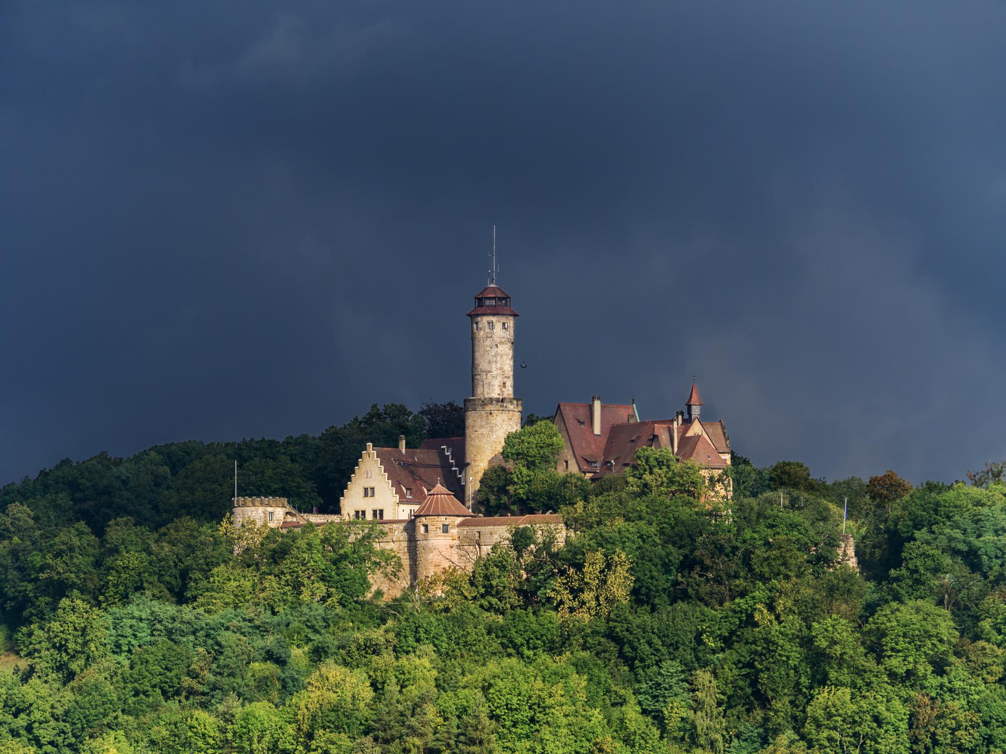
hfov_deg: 4.8
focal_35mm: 410
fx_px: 11915
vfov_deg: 3.6
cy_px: 377
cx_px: 503
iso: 200
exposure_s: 1/500
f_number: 7.1
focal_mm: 205
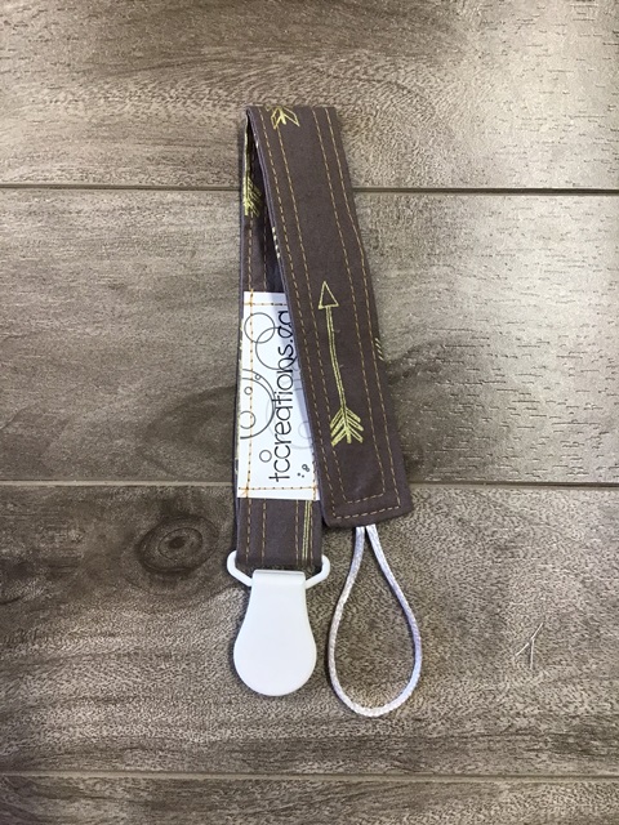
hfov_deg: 45.4
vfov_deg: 58.4
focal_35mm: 31
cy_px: 412
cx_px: 310
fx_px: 739
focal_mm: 3.3
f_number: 2.4
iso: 40
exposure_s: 1/30
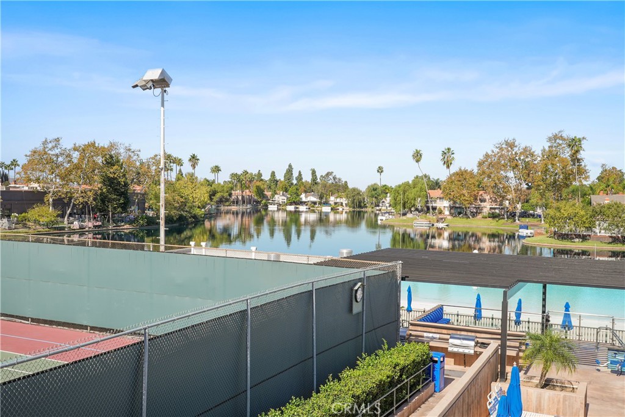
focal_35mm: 35
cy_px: 208
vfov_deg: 37.9
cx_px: 312
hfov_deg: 54.4
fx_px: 608
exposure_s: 1/125
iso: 100
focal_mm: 35
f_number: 10
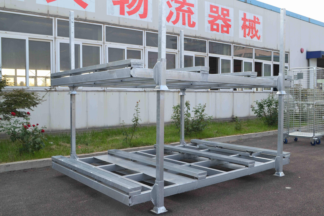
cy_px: 108
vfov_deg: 40.0
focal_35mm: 33
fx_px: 297
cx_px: 162
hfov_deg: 57.2
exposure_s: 1/200
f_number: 10
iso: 400
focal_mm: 22
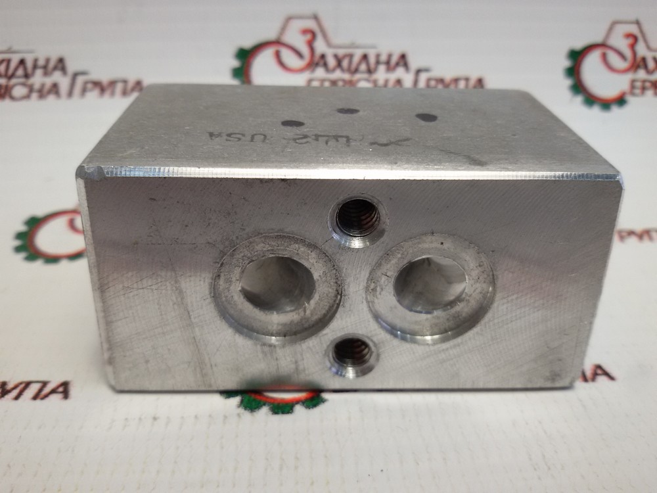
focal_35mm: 31
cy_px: 246
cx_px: 328
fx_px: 588
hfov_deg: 58.4
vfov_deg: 45.4
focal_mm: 2.93
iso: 50
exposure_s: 1/60
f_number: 2.4
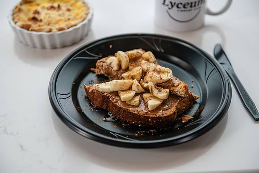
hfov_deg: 32.4
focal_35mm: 62
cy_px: 86
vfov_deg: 21.9
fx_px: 446
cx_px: 130
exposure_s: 1/200
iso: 250
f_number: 4
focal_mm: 62
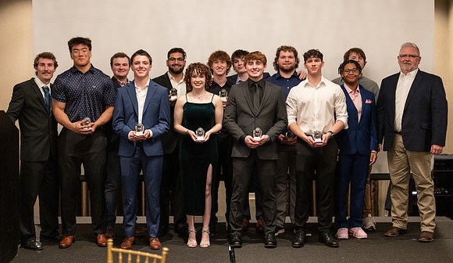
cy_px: 119
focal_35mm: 54
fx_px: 656
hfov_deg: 38.1
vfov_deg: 22.6
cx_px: 231
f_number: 1.2
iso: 2500
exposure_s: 1/320
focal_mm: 50
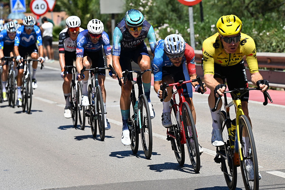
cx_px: 142
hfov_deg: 7.9
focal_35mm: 262
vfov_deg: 5.2
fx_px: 2073
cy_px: 95
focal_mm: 175
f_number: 6.3
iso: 320
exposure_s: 1/1600
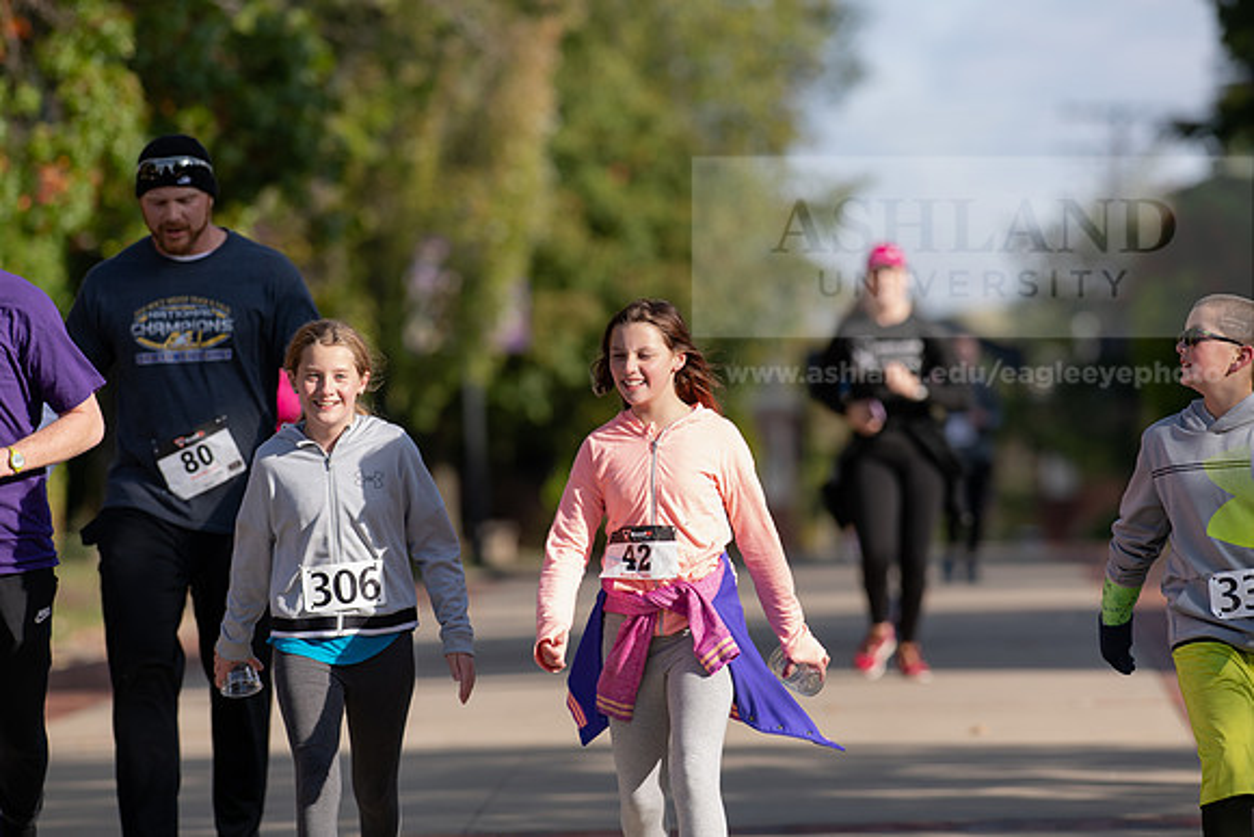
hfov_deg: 6.9
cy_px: 418
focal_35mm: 300
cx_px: 627
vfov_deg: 4.6
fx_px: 10452
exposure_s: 1/640
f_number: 5
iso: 200
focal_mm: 300
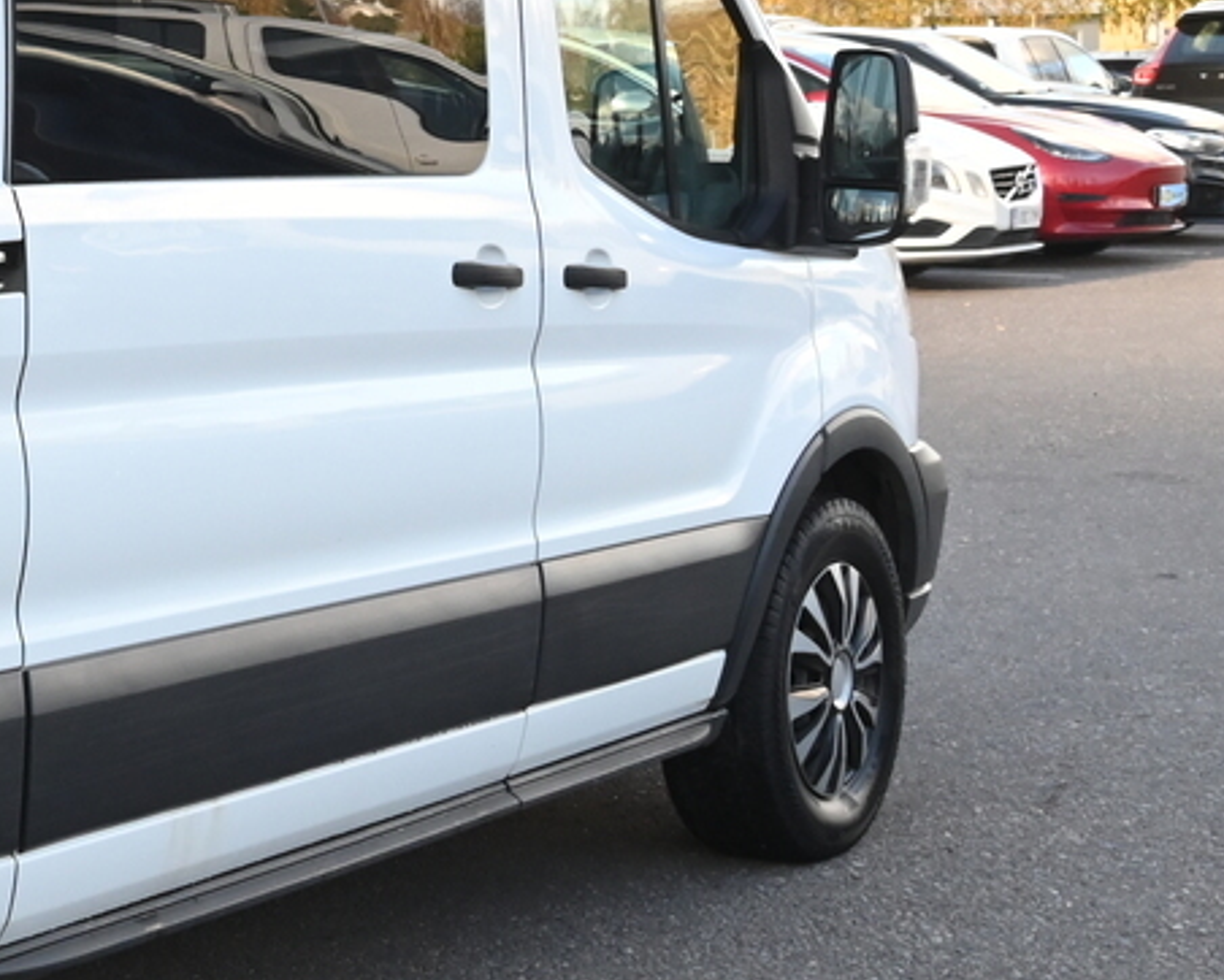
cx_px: -684
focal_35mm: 101
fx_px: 3660
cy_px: 309
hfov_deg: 16.9
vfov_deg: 15.2
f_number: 13
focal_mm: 30
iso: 2000
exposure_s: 1/250
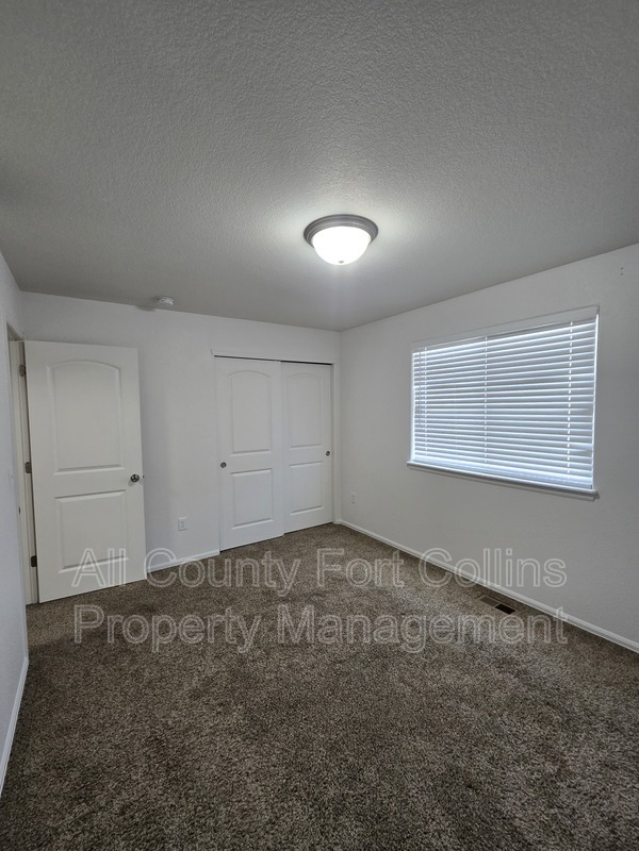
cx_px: 320
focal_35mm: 13
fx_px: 320
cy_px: 426
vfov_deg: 106.2
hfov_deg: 89.9
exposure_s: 1/60
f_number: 2.2
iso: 160
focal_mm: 2.2
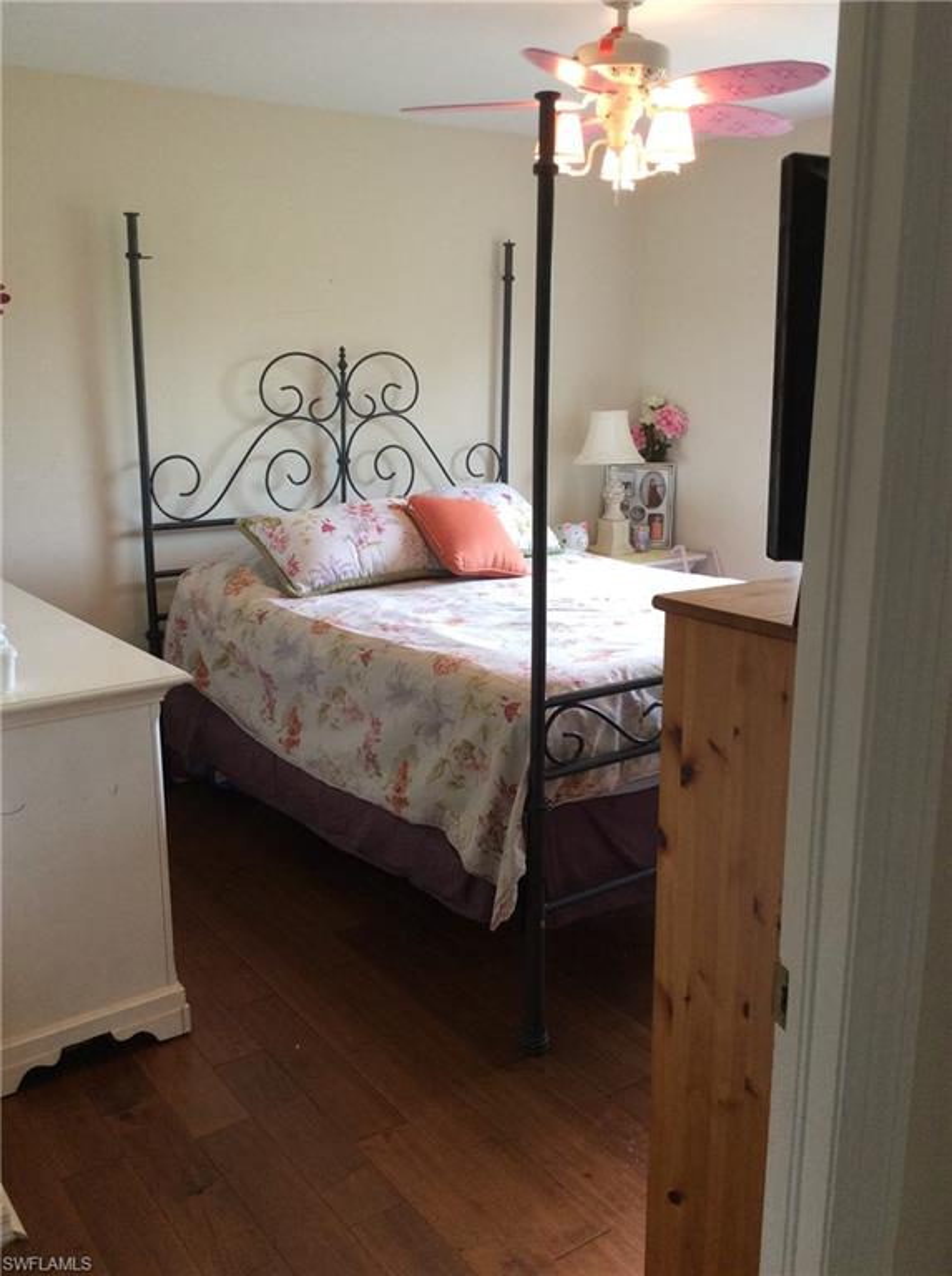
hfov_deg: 44.0
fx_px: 1177
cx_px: 476
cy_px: 638
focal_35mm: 32
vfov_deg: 56.9
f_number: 2.4
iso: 100
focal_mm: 3.3
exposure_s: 1/24
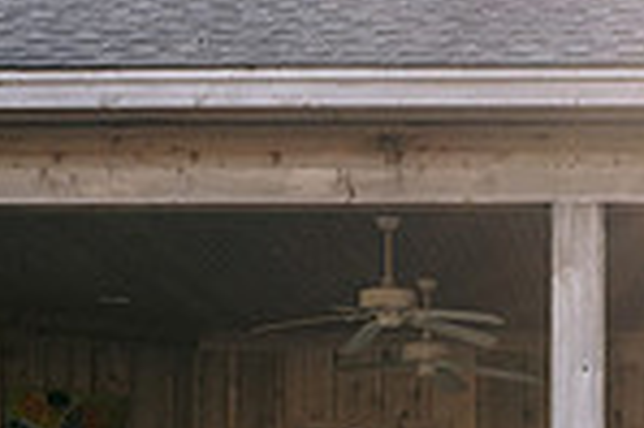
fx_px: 2752
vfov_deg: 8.7
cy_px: 576
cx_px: 745
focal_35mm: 154
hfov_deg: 13.0
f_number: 5
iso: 400
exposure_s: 1/200
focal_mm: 35
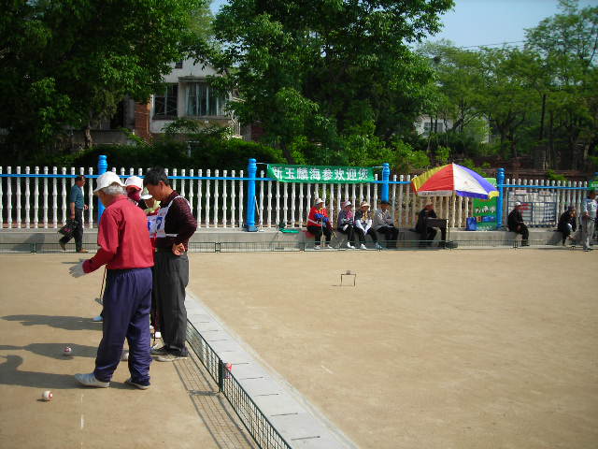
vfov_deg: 37.7
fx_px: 656
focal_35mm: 38
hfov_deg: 49.0
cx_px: 299
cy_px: 224
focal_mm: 6.3
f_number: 6.4
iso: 50
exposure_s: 1/165
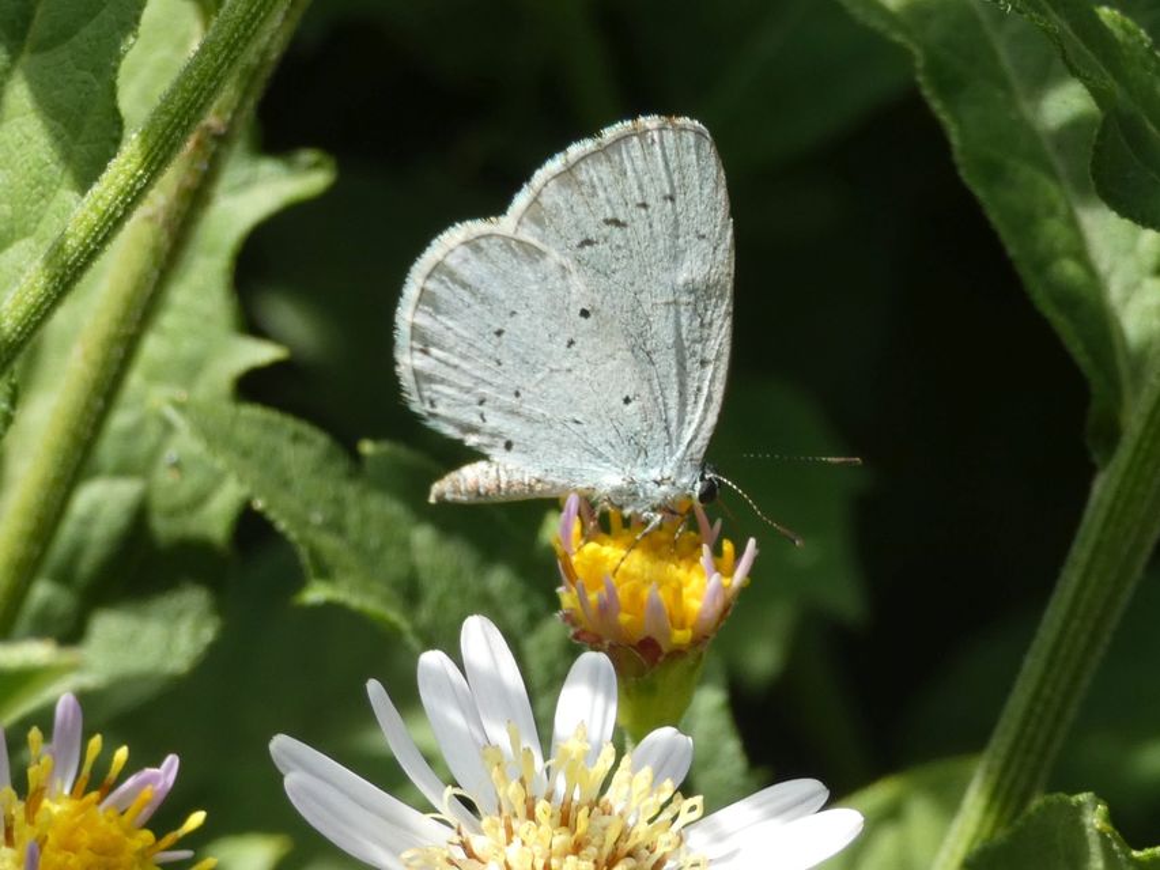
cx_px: 580
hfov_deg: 13.4
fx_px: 4927
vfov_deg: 10.1
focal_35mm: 147
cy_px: 435
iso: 100
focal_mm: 26.3
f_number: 5.4
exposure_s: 1/80
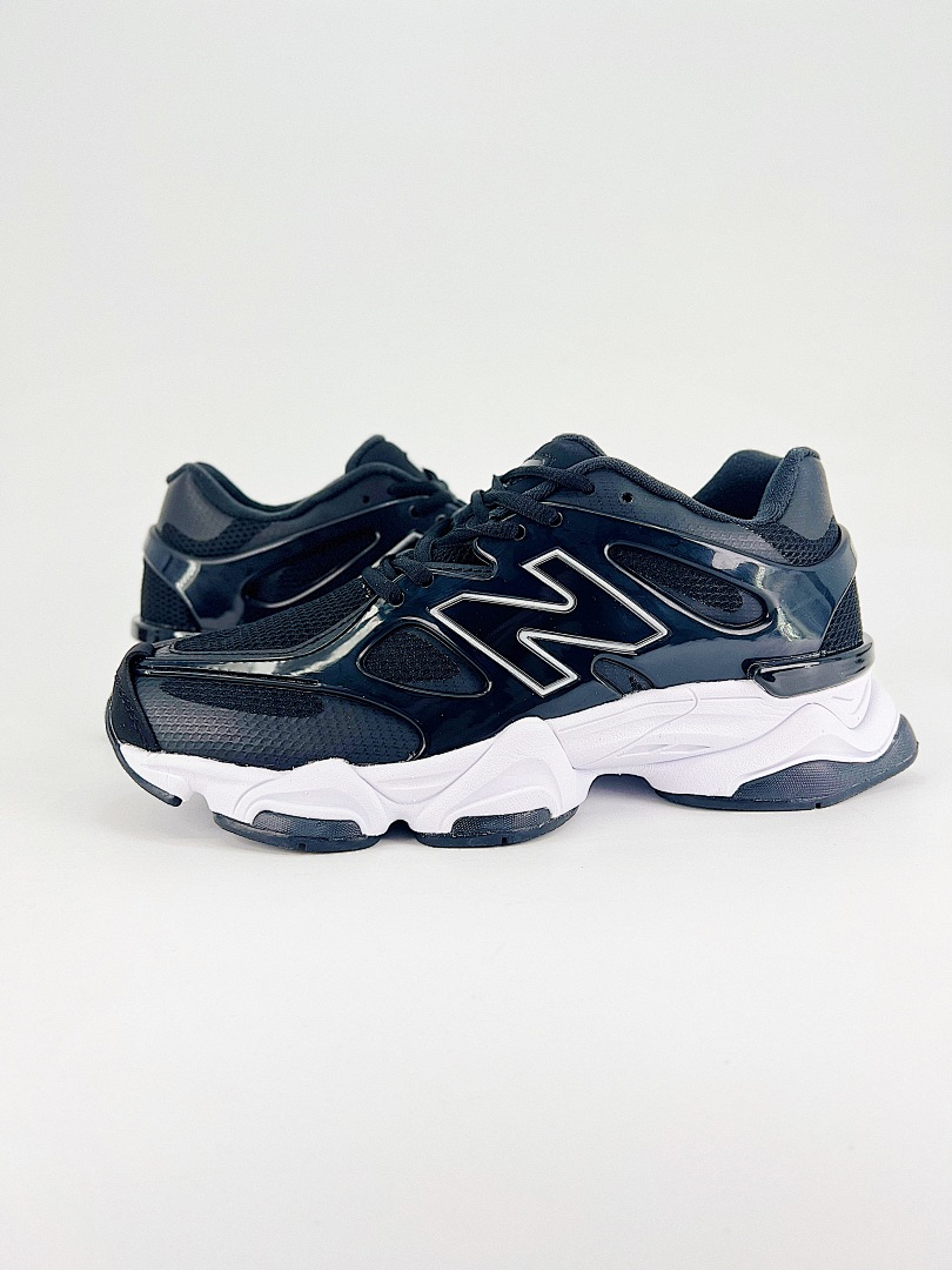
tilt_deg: -8.7
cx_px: 476
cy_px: 635
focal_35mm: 26
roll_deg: +0.9
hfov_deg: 53.1
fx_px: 953
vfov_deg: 67.3
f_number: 1.5
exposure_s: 1/894
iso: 50
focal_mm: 5.7
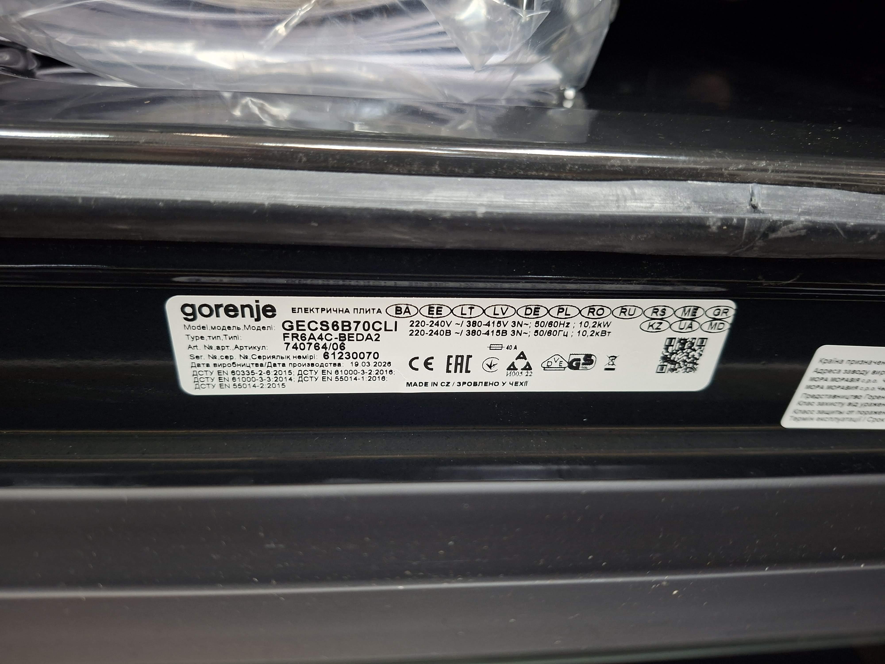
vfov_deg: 58.9
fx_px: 588
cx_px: 442
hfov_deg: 73.9
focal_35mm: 23
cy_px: 332
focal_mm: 5.54
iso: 400
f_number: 1.8
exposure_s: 1/33
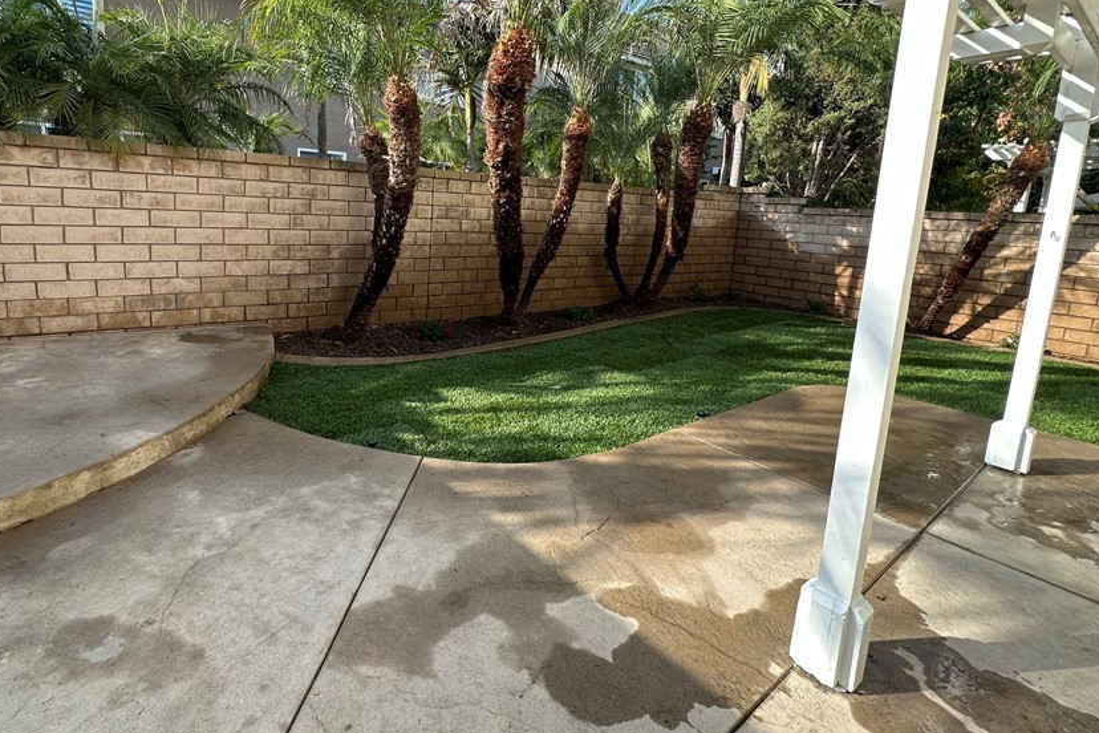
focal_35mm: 18
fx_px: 549
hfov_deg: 89.0
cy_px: 284
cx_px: 449
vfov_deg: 66.6
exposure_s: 1/259
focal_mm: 2.22
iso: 40
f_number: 2.2
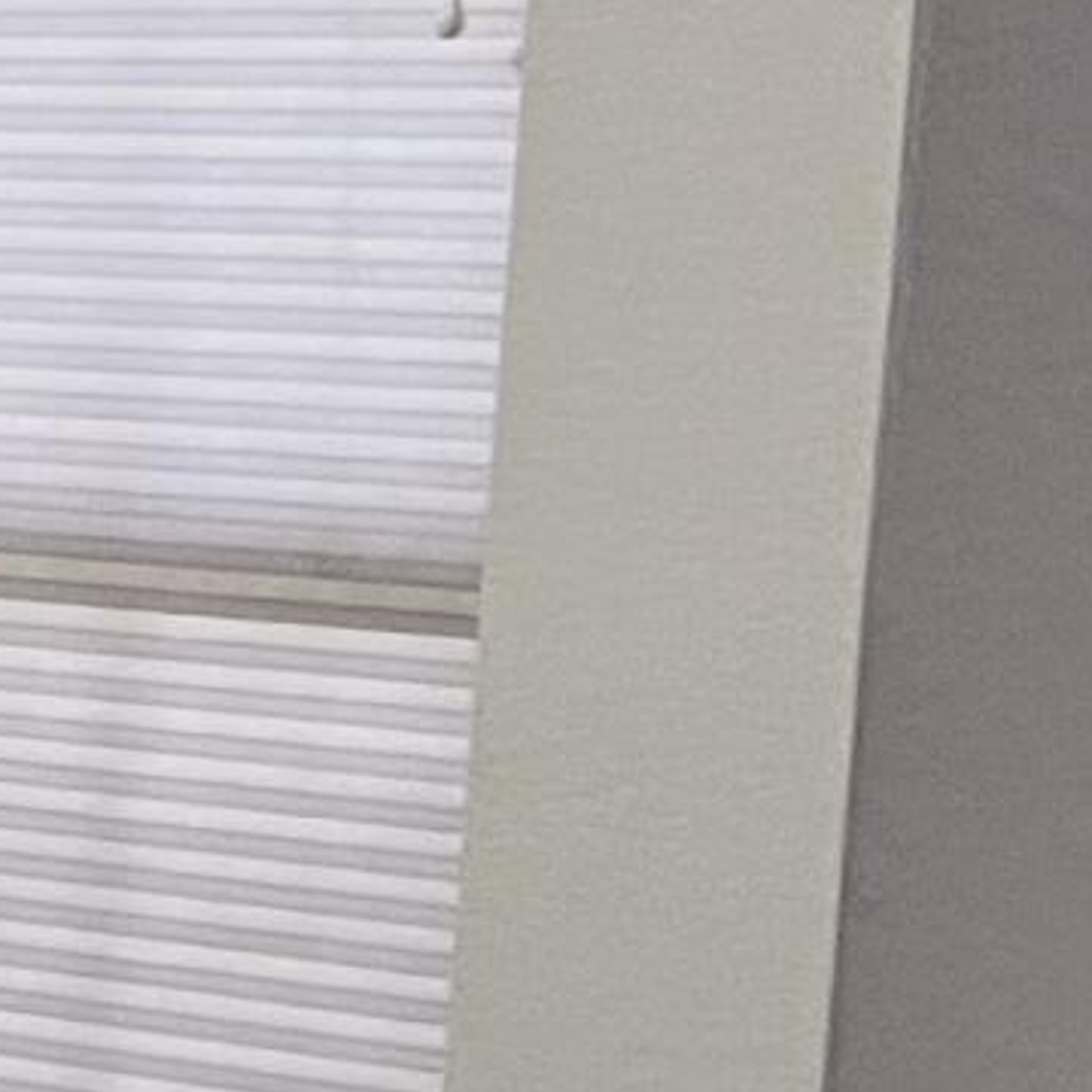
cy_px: 721
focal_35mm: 192
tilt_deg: -5.3
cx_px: -3413
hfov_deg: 6.8
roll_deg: -2.2
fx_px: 6853
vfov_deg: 9.1
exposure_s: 1/60
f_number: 1.5
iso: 200
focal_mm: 5.7
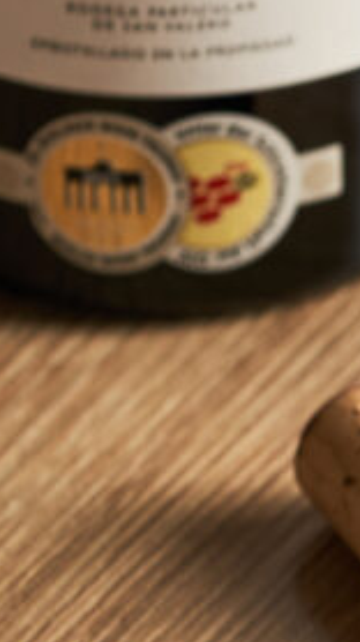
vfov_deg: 4.7
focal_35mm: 463
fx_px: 7872
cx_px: 756
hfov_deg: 2.6
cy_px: 0
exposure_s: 1/100
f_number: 5
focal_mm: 90
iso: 125
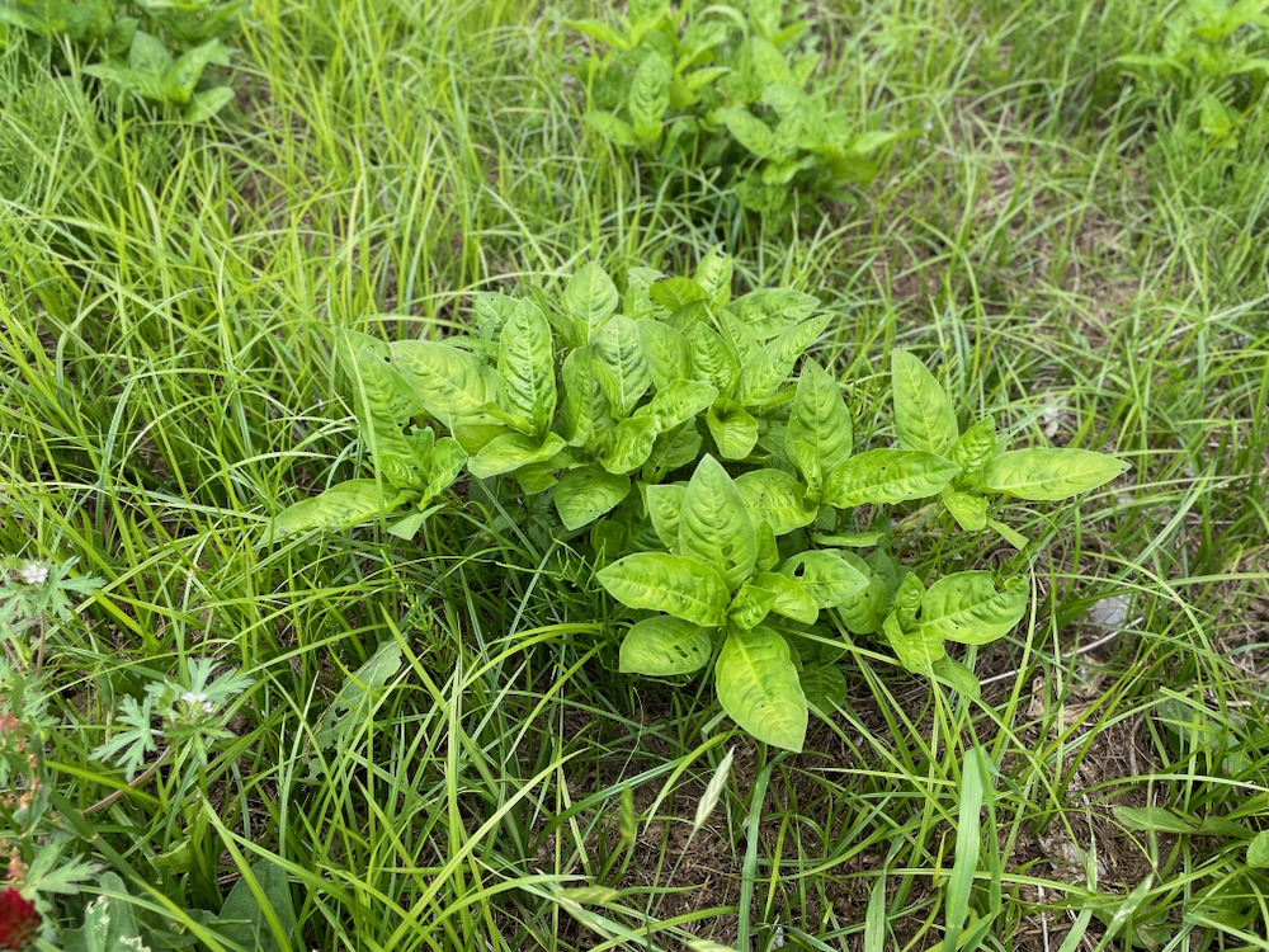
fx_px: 953
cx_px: 634
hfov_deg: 67.3
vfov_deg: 53.1
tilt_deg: -47.7
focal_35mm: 26
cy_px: 476
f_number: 1.6
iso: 50
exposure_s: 1/1114
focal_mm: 4.2
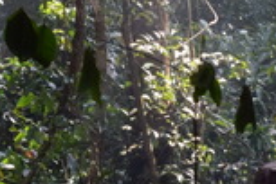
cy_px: 63
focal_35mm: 549
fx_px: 4209
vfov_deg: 2.5
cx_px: 469
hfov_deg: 3.7
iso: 400
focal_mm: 70
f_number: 14
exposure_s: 1/125
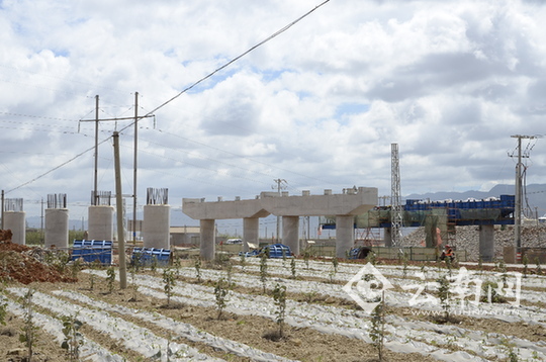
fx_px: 908
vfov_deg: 22.5
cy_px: 181
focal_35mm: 60
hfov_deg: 33.5
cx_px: 273
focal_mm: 40
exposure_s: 1/800
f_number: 8
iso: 200
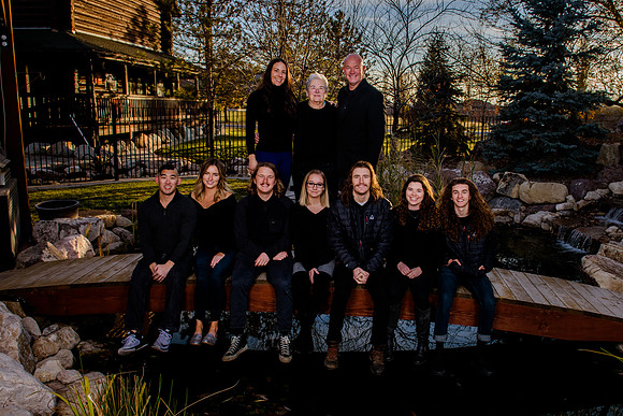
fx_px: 549
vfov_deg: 41.4
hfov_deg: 58.9
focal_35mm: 32
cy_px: 226
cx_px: 357
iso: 200
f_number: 8
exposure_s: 1/160
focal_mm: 24
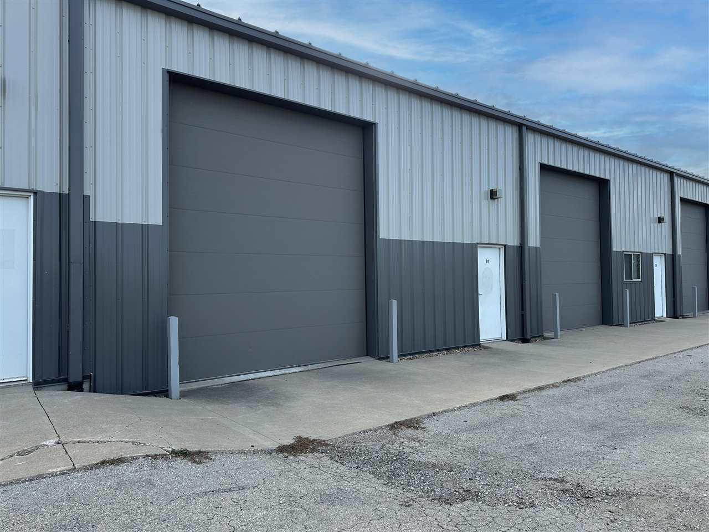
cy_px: 266
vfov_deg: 56.8
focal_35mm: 24
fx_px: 492
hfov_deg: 71.6
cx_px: 354
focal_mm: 6.86
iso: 80
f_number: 1.78
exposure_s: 1/1062
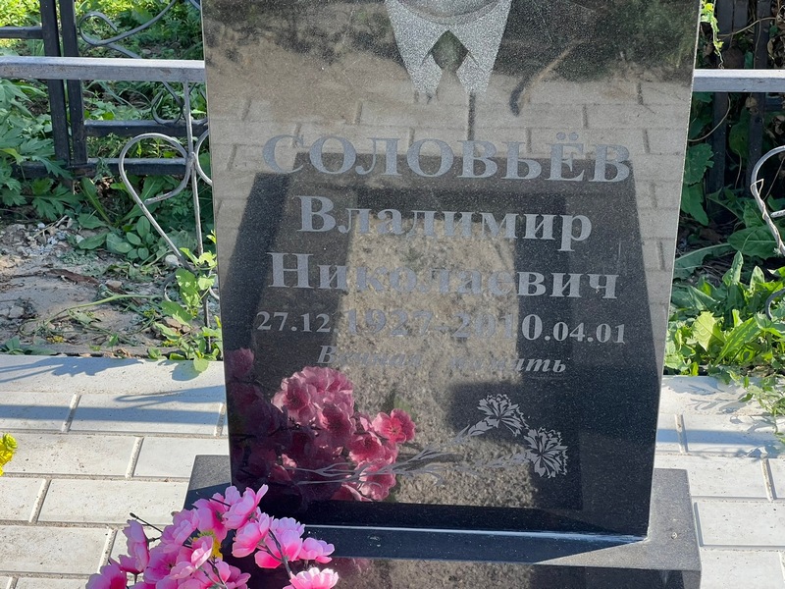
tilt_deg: -32.1
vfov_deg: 19.1
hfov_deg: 25.3
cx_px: 392
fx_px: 1746
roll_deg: +1.8
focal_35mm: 77
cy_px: 294
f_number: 2.8
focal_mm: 9
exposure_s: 1/209
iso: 32
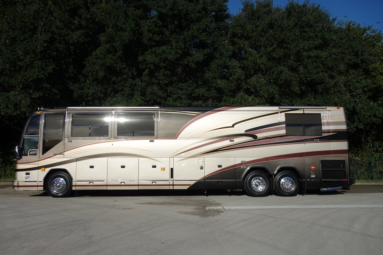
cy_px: 128
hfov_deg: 55.8
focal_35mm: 34
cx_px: 192
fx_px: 362
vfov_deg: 38.9
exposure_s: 1/800
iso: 125
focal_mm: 12.48
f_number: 7.1
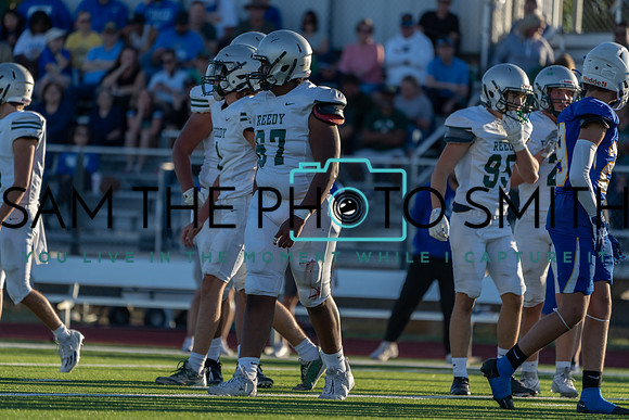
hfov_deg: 5.2
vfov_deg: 3.4
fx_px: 6990
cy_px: 210
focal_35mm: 400
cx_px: 314
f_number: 5.6
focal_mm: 400
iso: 500
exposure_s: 1/1250
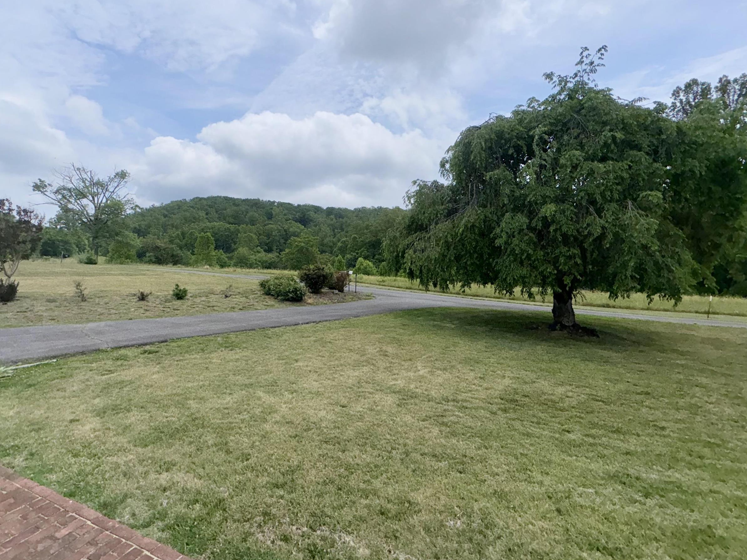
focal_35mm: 18
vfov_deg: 71.4
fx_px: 388
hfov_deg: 87.3
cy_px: 249
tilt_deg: +4.0
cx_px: 326
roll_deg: +1.3
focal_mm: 2.22
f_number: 2.2
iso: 32
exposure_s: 1/8065
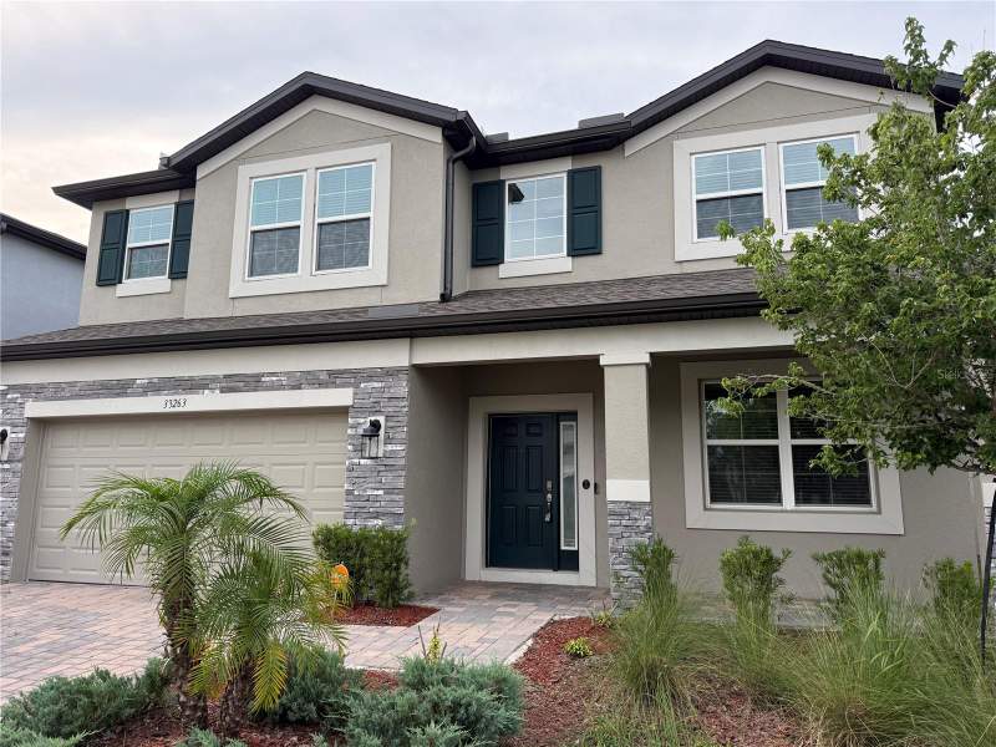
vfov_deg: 56.8
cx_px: 498
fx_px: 691
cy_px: 374
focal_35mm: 24
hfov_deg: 71.6
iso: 100
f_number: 1.78
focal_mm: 6.76
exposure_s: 1/665
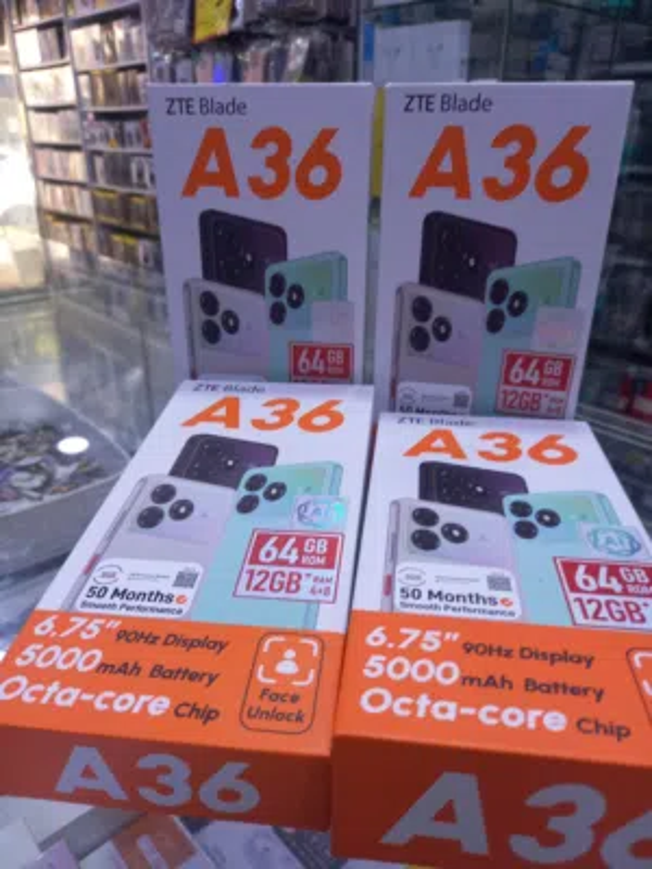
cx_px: 326
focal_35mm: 25
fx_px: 628
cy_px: 434
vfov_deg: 69.4
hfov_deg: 54.9
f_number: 2
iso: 80
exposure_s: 1/50
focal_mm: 4.6
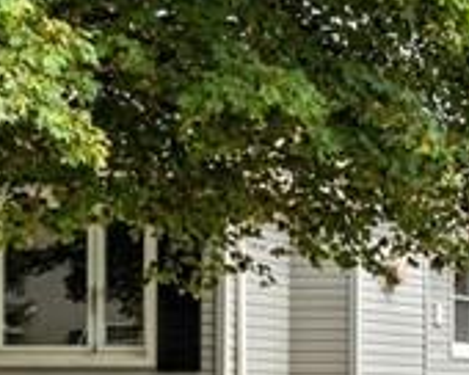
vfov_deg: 10.6
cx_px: 1258
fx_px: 1999
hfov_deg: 10.6
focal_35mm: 144
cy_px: 375
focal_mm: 24
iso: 100
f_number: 8
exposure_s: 1/160
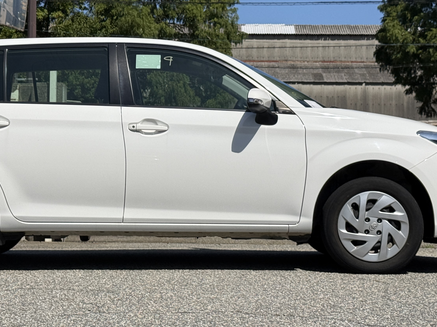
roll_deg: -0.7
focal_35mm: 87
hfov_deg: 22.4
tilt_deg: +3.0
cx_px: 145
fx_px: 1098
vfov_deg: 16.9
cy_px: 119
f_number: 1.78
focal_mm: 6.76
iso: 64
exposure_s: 1/9901
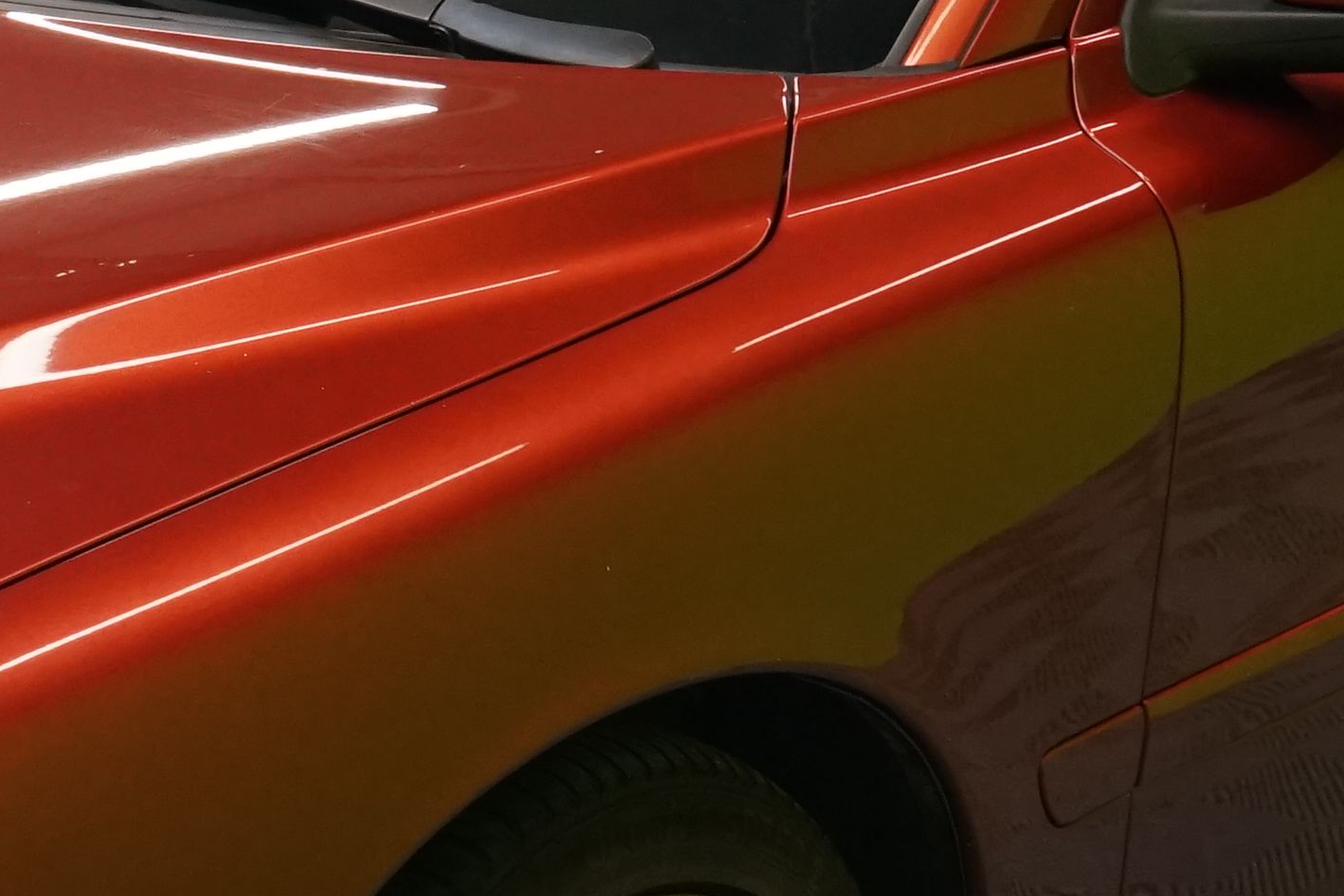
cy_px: 604
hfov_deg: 16.6
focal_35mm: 122
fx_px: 4555
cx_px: 190
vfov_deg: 11.2
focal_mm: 29
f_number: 6.3
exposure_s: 1/30
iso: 1600
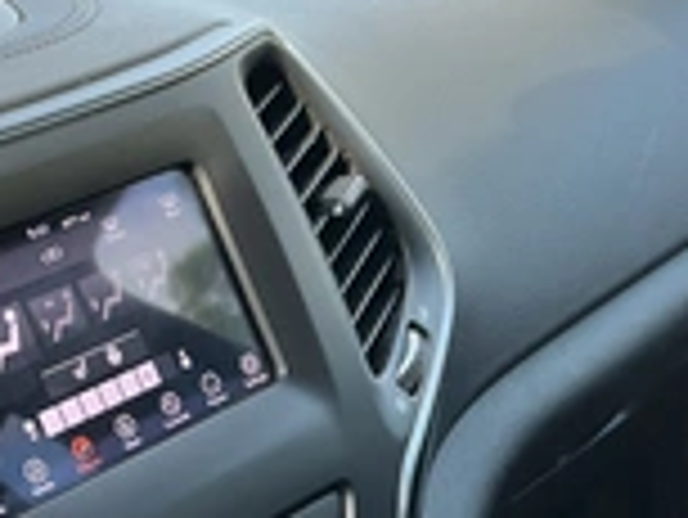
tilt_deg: -25.3
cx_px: 198
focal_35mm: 73
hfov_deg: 26.4
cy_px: 509
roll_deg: +9.3
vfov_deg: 19.6
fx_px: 1452
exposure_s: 1/120
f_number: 1.8
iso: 64
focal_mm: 3
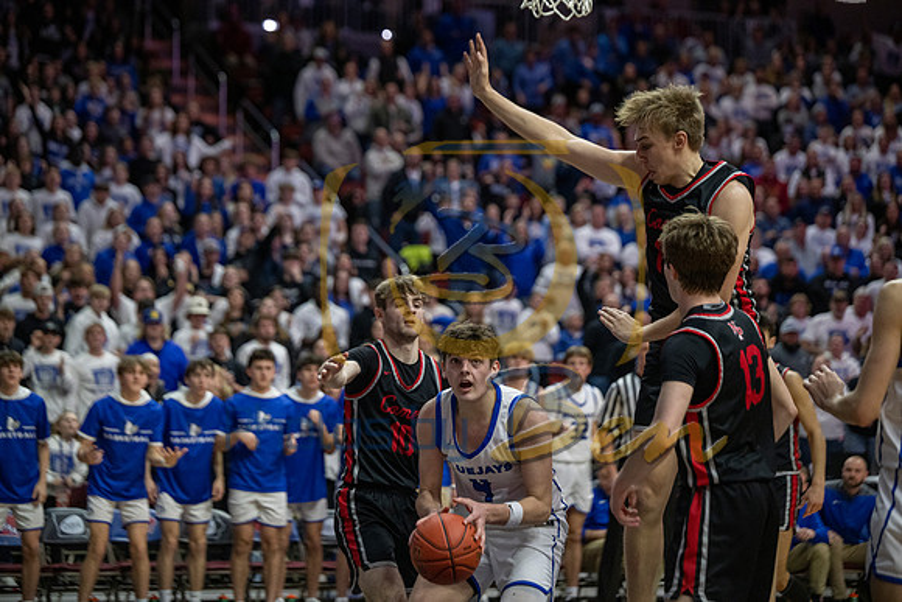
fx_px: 2581
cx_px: 451
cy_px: 301
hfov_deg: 19.8
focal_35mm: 103
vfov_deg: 13.3
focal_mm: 103
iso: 2500
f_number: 2.8
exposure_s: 1/1250
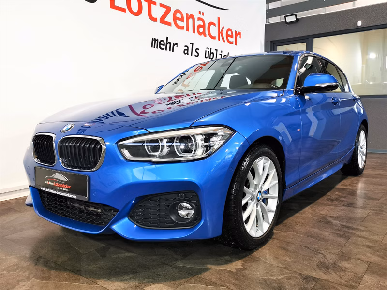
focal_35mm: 29
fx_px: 324
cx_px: 194
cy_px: 145
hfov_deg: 61.7
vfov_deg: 48.2
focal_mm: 5.58
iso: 200
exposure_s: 1/50
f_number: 1.8
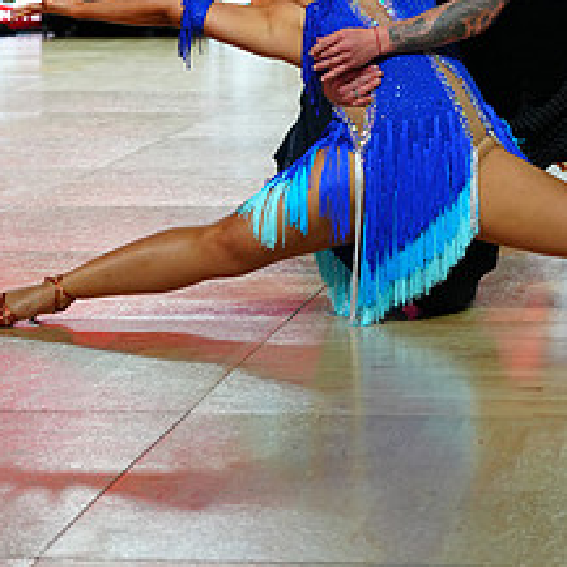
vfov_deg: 10.8
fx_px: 2947
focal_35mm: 159
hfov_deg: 11.0
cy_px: -91
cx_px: 453
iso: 1000
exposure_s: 1/400
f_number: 4
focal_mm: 70
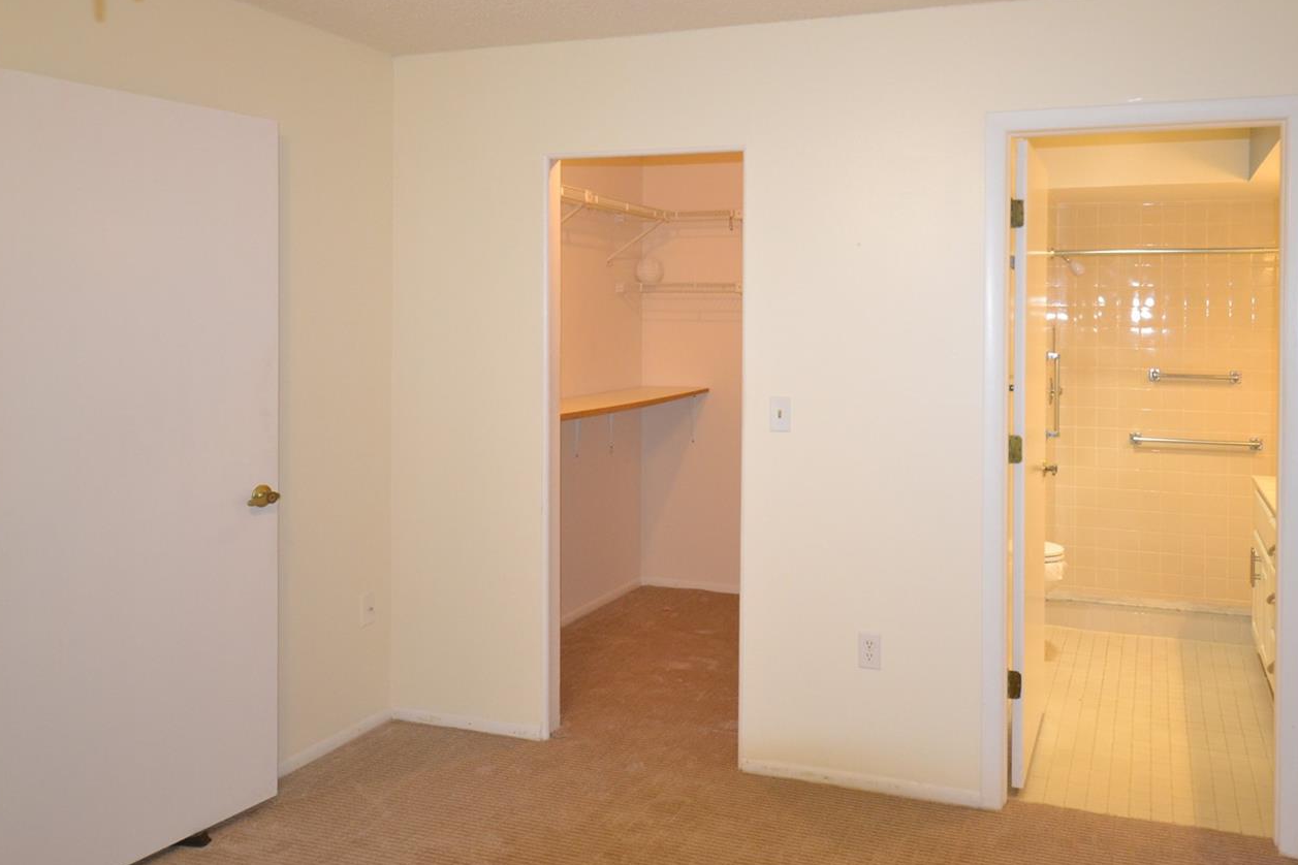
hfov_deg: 63.7
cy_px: 330
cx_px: 780
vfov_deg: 45.1
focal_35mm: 29
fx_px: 1032
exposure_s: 1/60
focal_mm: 15
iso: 1000
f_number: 4
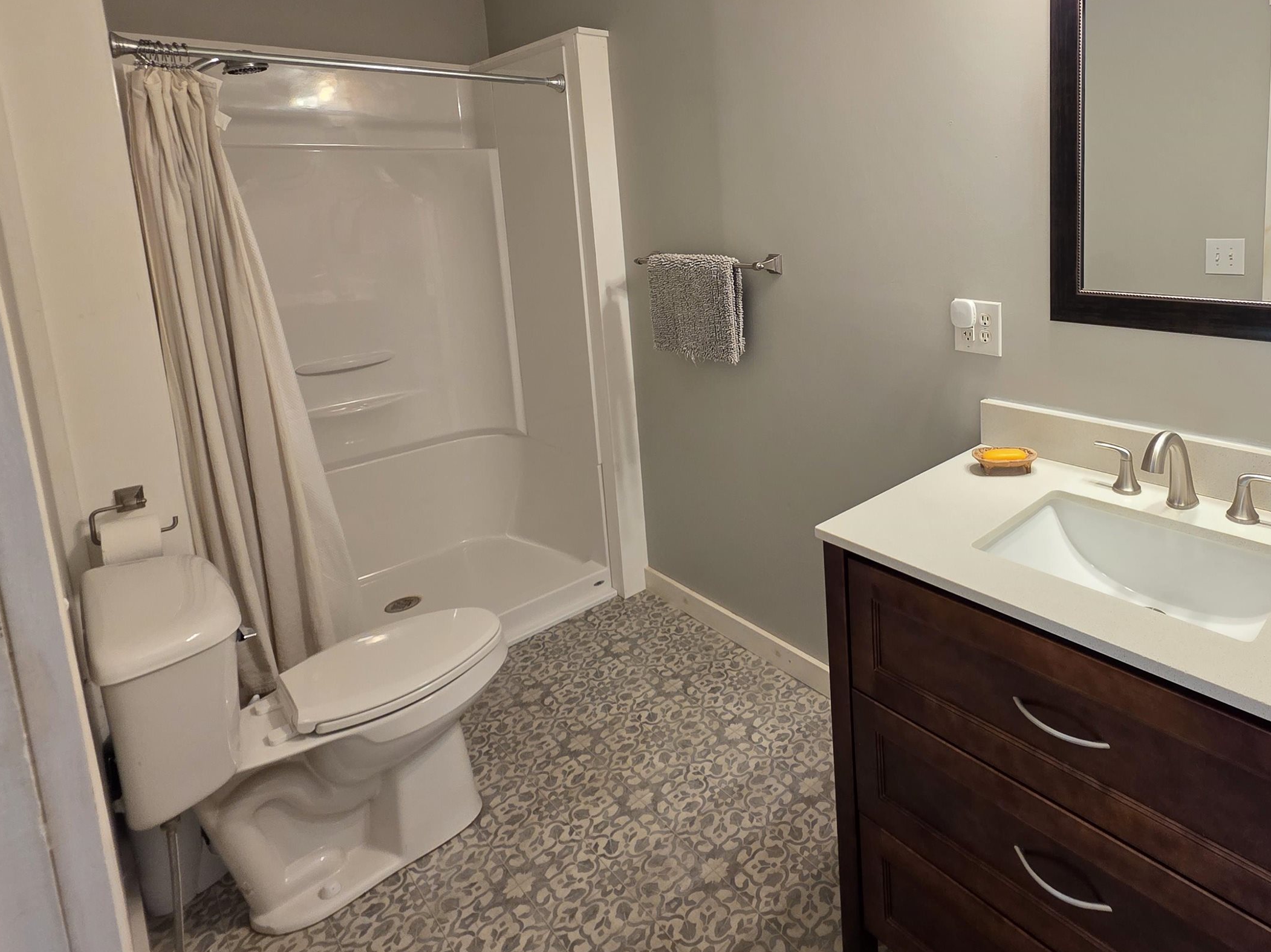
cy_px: 307
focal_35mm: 19
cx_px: 850
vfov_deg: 66.6
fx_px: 698
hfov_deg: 81.8
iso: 200
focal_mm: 2.2
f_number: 1.9
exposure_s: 1/60
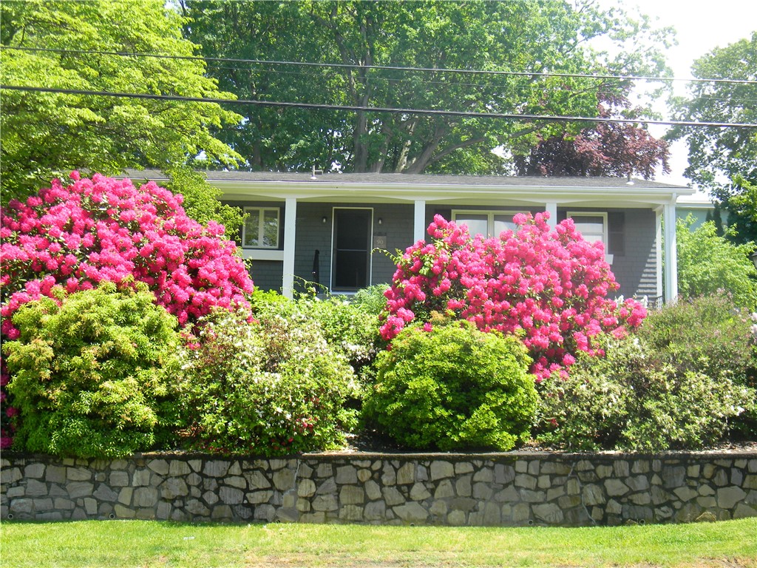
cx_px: 378
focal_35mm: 41
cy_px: 284
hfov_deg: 45.8
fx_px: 897
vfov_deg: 35.1
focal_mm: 7.3
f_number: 3.8
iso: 80
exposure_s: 1/210
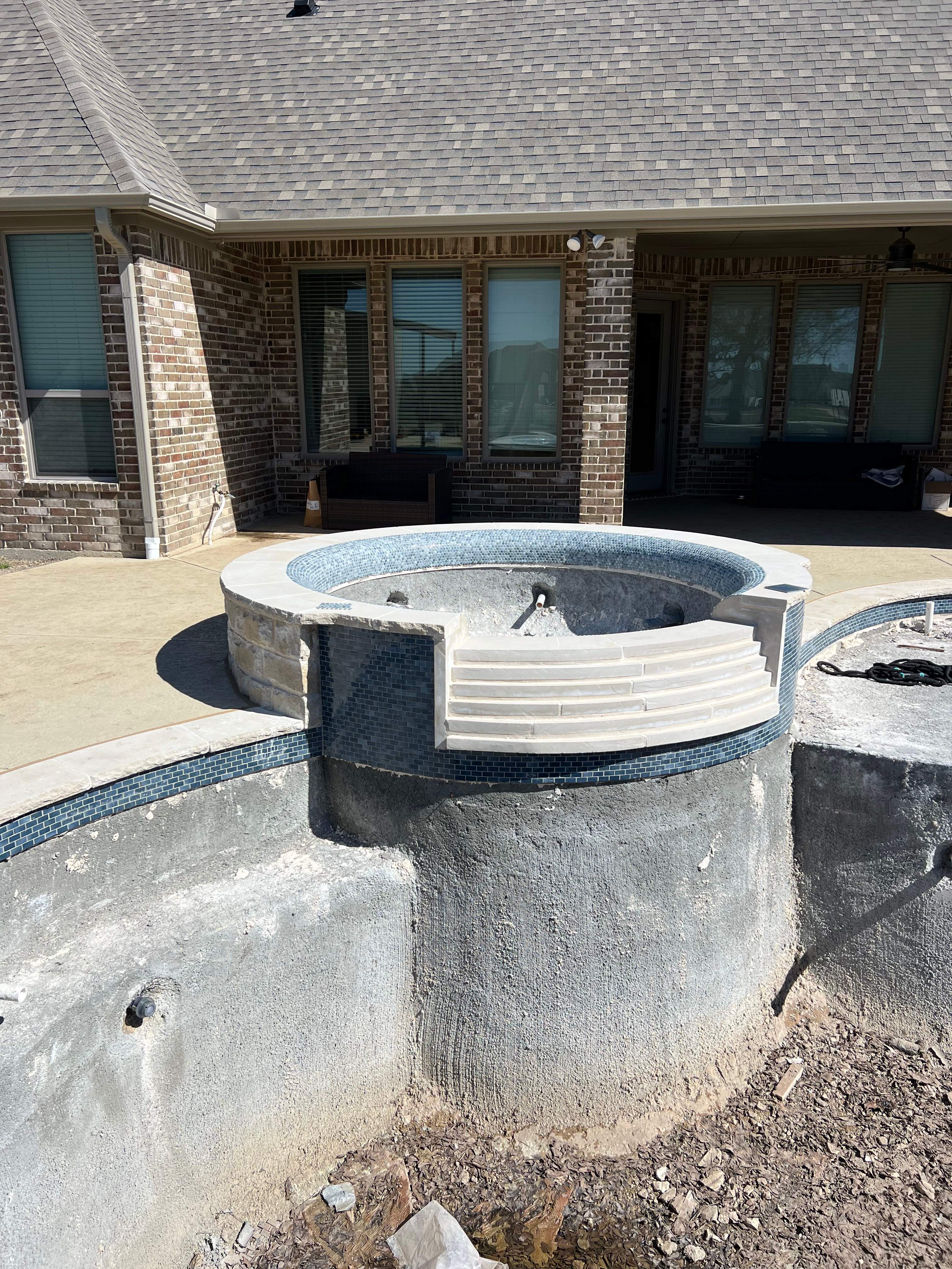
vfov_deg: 67.3
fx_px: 953
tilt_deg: -12.8
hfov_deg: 53.1
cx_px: 476
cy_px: 634
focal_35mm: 26
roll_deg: +0.7
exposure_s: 1/6211
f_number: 1.5
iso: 50
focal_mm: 5.7
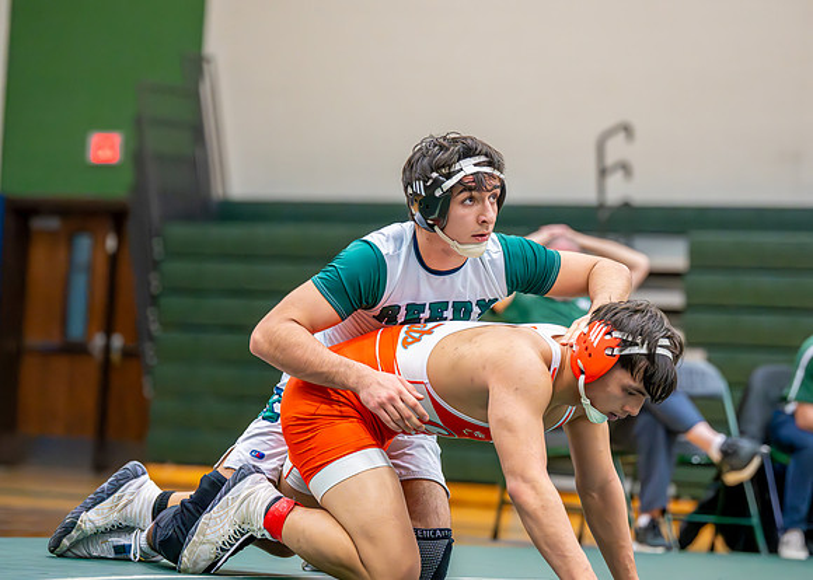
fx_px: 3438
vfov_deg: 9.6
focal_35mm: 149
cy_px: 280
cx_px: 424
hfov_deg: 13.5
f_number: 2.8
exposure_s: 1/1000
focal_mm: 123
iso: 6400
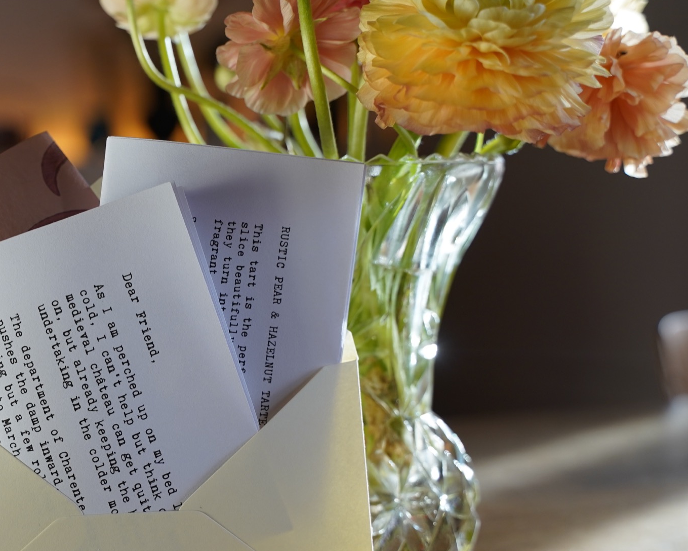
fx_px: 1426
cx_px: 97
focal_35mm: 70
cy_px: 310
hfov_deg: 26.4
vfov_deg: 21.9
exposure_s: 1/160
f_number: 4
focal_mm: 39
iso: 400
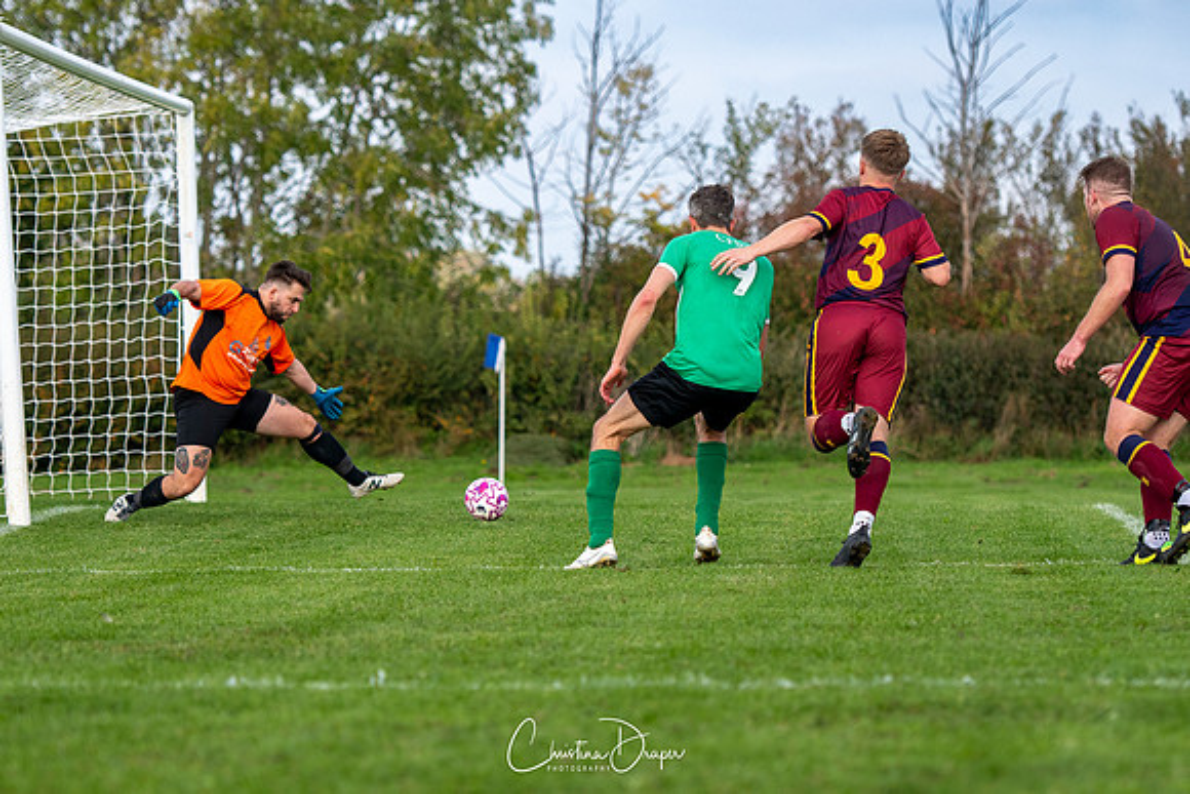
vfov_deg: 7.9
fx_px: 5784
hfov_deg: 11.7
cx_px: 560
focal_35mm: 175
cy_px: 365
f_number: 2.8
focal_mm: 105
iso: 320
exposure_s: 1/3200
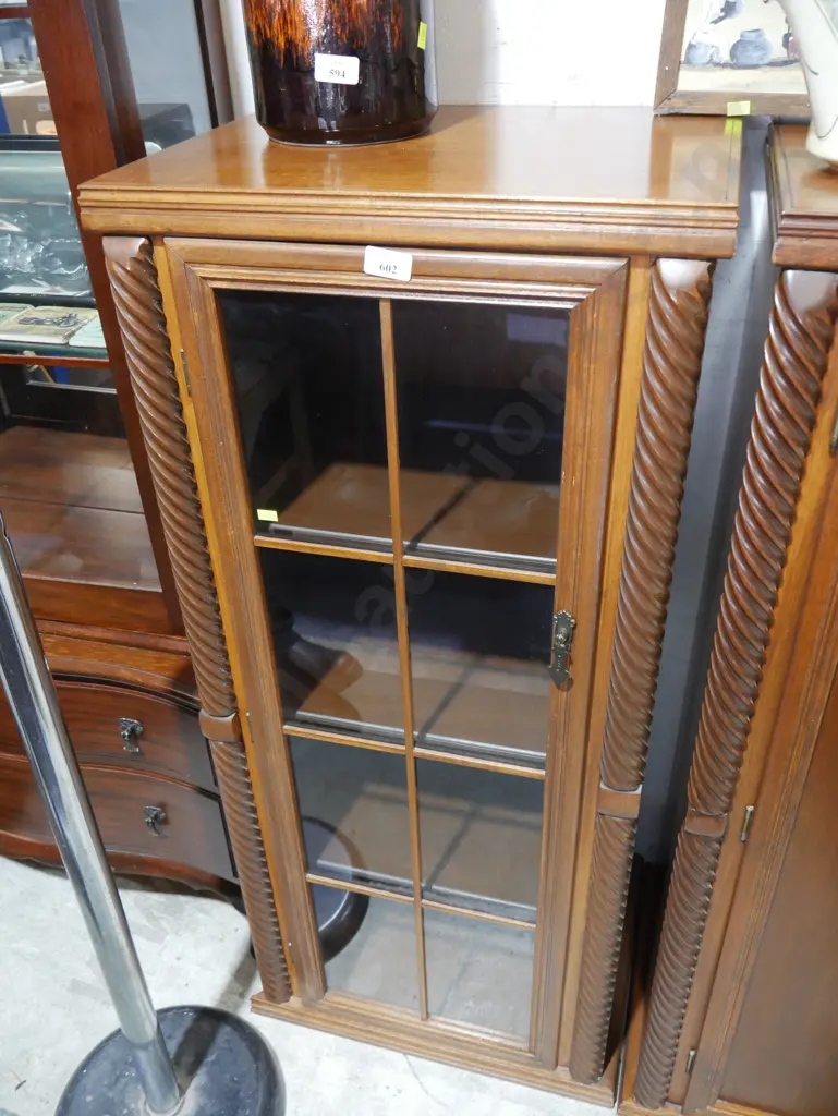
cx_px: 419
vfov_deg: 63.4
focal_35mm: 28
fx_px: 903
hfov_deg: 49.8
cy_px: 558
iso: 1600
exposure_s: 1/60
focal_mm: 14
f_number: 4.5
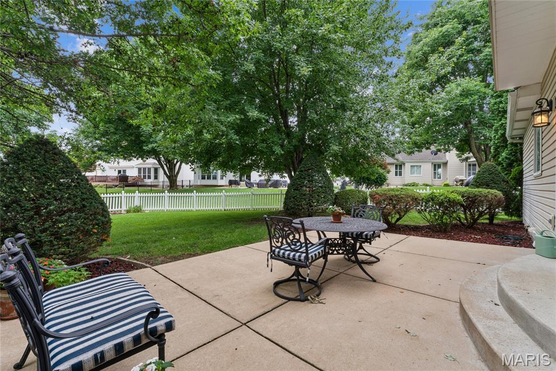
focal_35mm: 16
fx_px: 244
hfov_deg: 97.5
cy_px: 186
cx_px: 278
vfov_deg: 74.4
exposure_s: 1
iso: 100
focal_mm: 15.8
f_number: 22
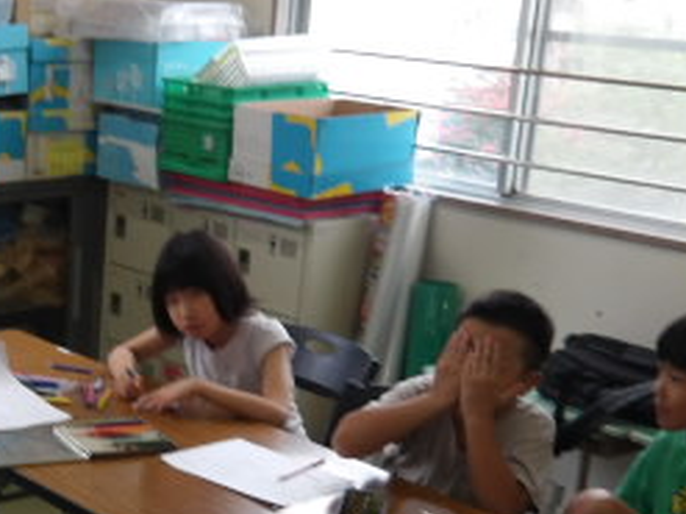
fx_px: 1387
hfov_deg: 26.7
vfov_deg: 20.7
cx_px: 50
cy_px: 420
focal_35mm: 70
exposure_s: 1/77
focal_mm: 4.9
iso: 100
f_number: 3
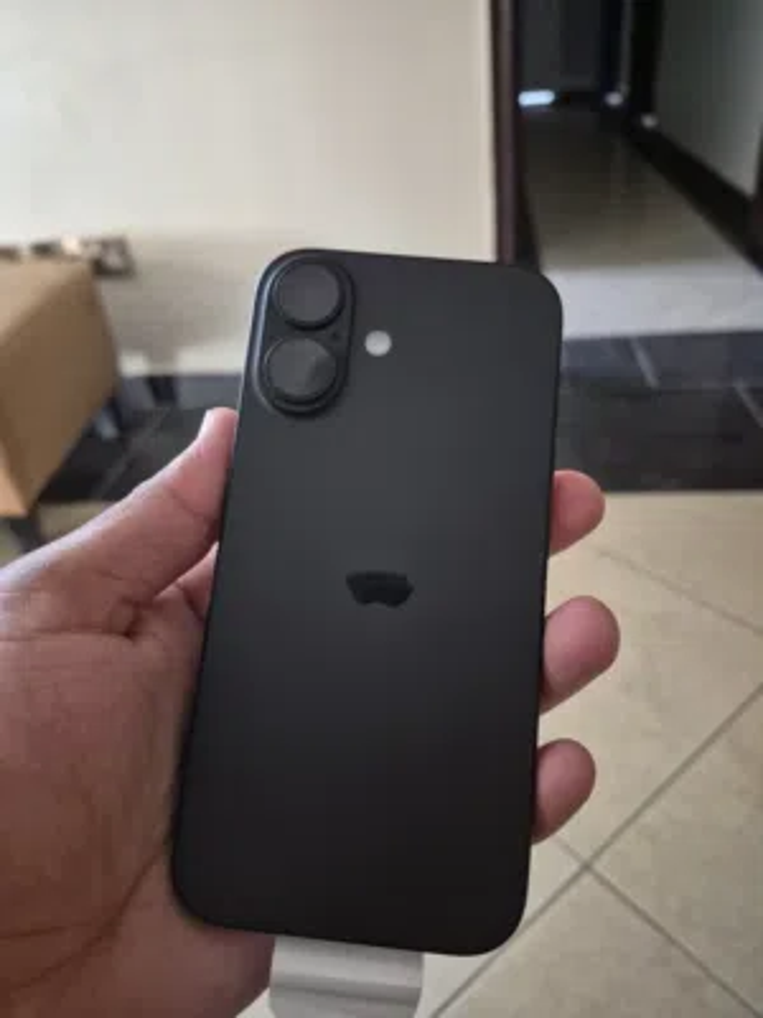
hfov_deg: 58.9
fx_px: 676
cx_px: 382
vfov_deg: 73.9
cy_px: 509
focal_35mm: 23
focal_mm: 5.4
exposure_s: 1/33
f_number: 1.8
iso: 1600
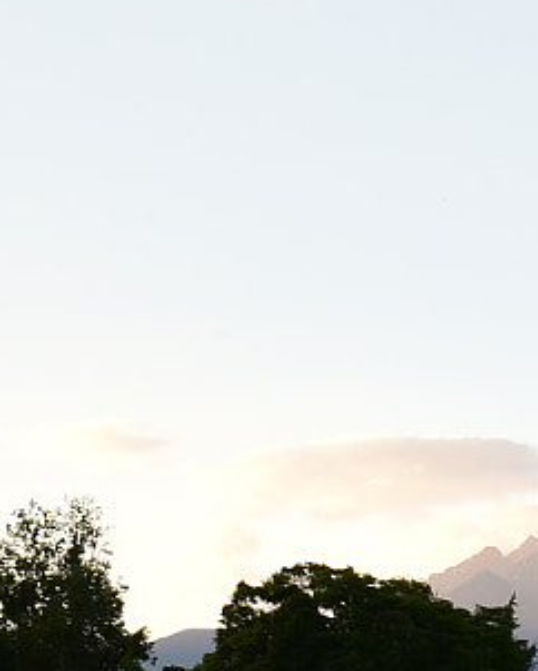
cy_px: 453
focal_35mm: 186
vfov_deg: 10.3
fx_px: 3708
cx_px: 1538
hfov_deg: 7.4
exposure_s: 1/40
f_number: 10
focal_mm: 25
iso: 200
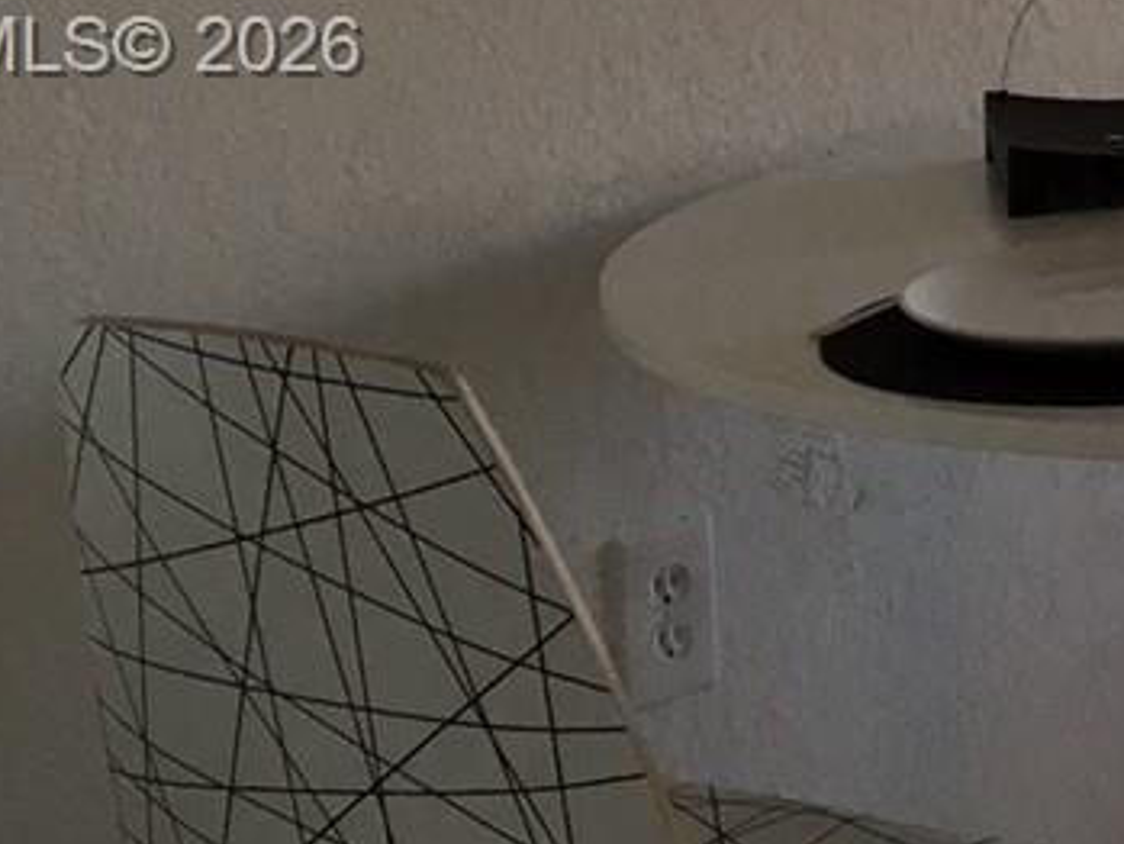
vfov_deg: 11.1
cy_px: 52
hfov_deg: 13.5
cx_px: 1936
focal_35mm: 133
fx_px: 4320
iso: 50
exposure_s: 1/30
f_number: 2.2
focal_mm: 4.15
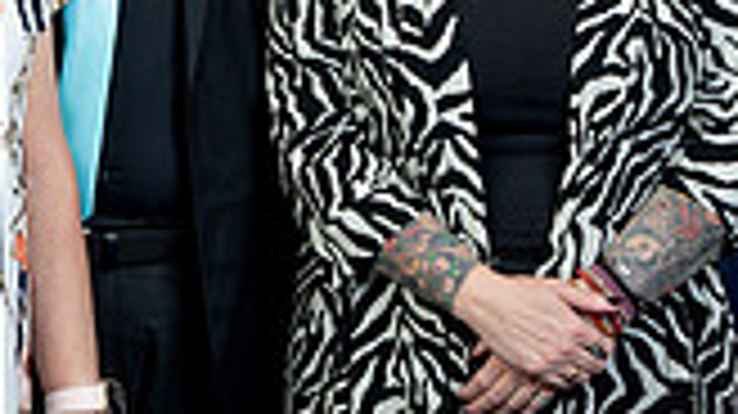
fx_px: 2542
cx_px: 22
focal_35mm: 130
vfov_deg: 9.2
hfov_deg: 16.2
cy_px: -74
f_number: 4.5
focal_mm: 35
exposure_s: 1/200
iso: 200
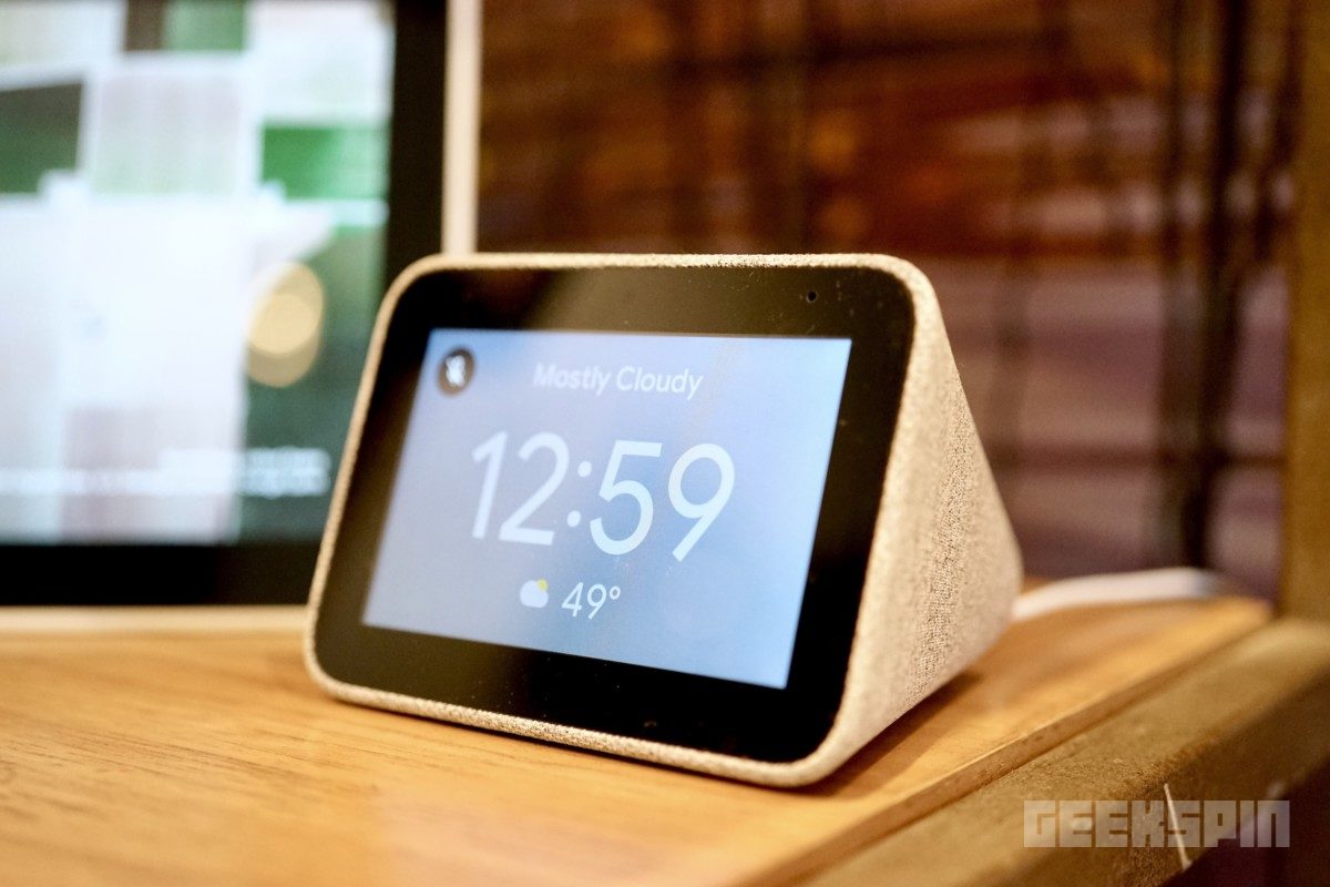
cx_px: 665
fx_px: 1847
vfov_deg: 27.0
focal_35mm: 50
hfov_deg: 39.6
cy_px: 444
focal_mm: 50
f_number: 2.8
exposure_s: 1/125
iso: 3200
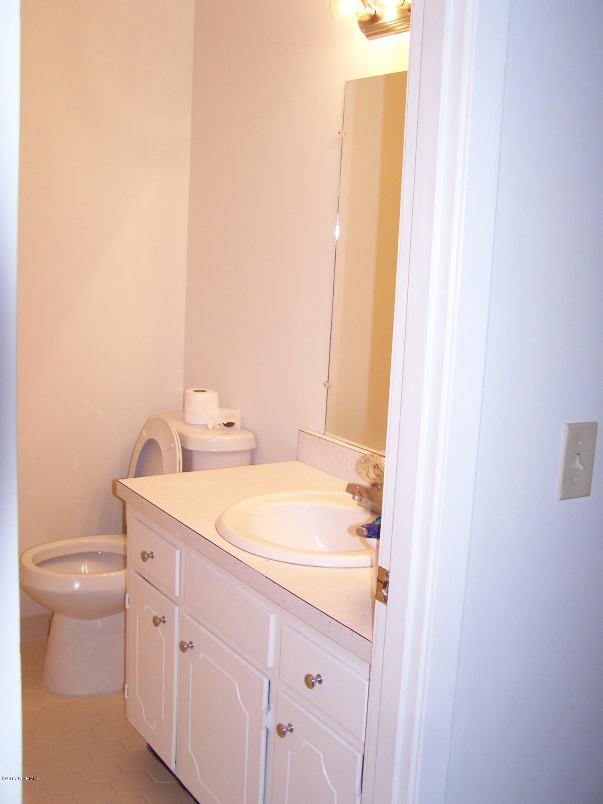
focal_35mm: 38
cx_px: 302
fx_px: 883
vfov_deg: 49.0
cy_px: 402
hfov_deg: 37.7
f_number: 2.8
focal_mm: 6.3
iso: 140
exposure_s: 1/60
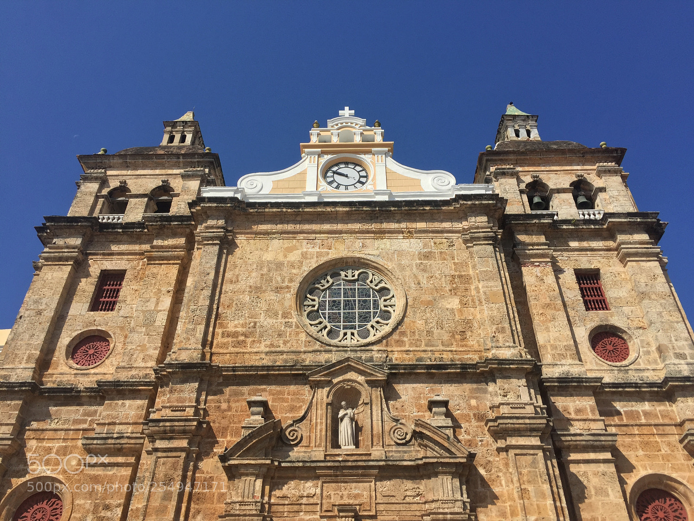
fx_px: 581
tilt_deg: +40.0
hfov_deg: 61.7
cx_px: 347
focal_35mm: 29
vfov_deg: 48.2
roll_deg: -3.2
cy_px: 260
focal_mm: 4.15
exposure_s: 1/2825
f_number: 2.2
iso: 32
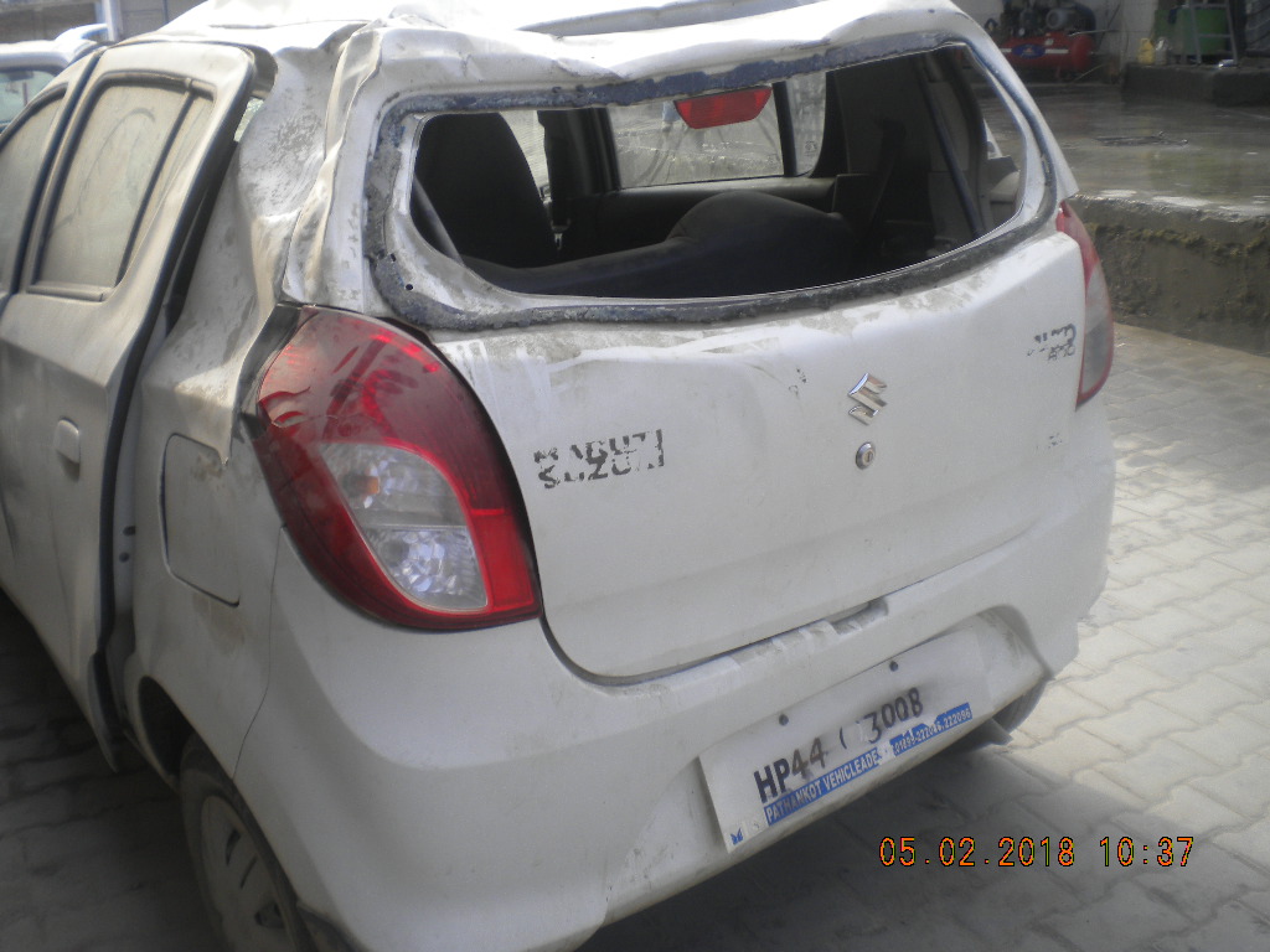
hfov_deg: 52.6
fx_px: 1284
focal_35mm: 35
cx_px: 635
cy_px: 476
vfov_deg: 40.7
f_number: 4.6
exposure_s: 1/137
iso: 80
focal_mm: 6.3
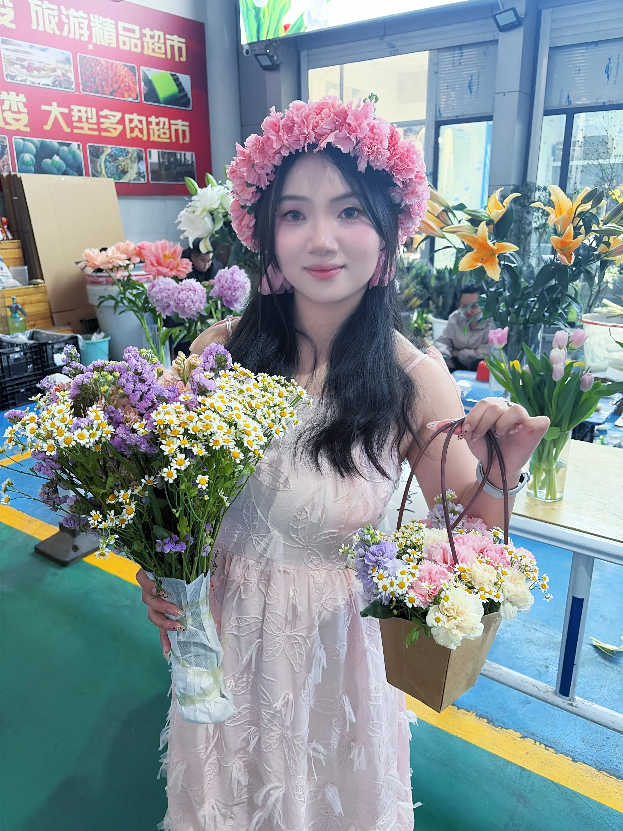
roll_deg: +0.3
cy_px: 416
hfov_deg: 53.1
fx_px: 624
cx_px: 312
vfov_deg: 67.3
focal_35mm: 26
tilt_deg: -18.2
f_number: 1.6
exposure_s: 1/50
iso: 400
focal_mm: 5.96
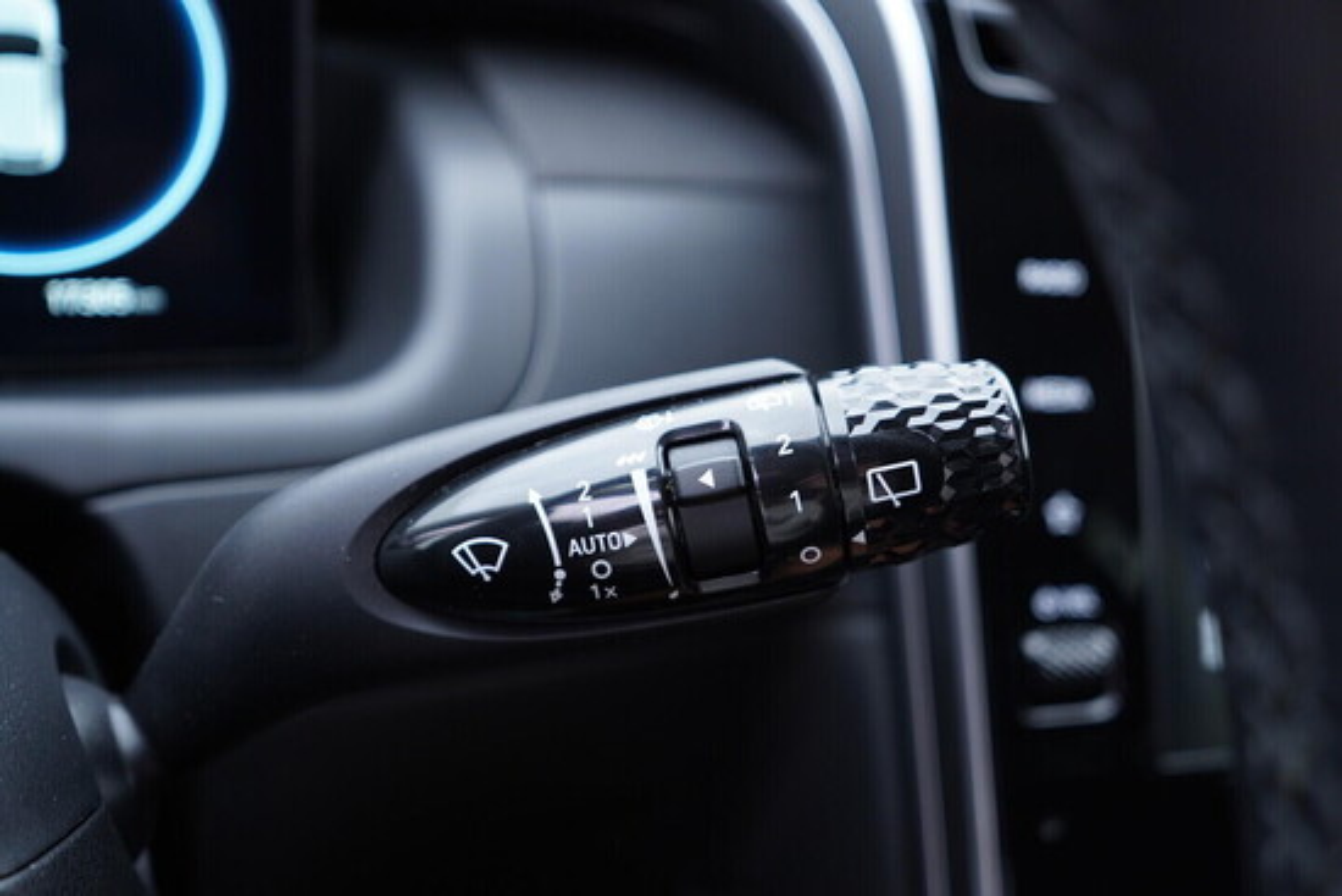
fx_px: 1342
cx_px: 671
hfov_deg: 53.1
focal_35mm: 36
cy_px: 448
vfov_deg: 36.9
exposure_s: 1/40
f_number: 2.8
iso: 320
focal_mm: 24
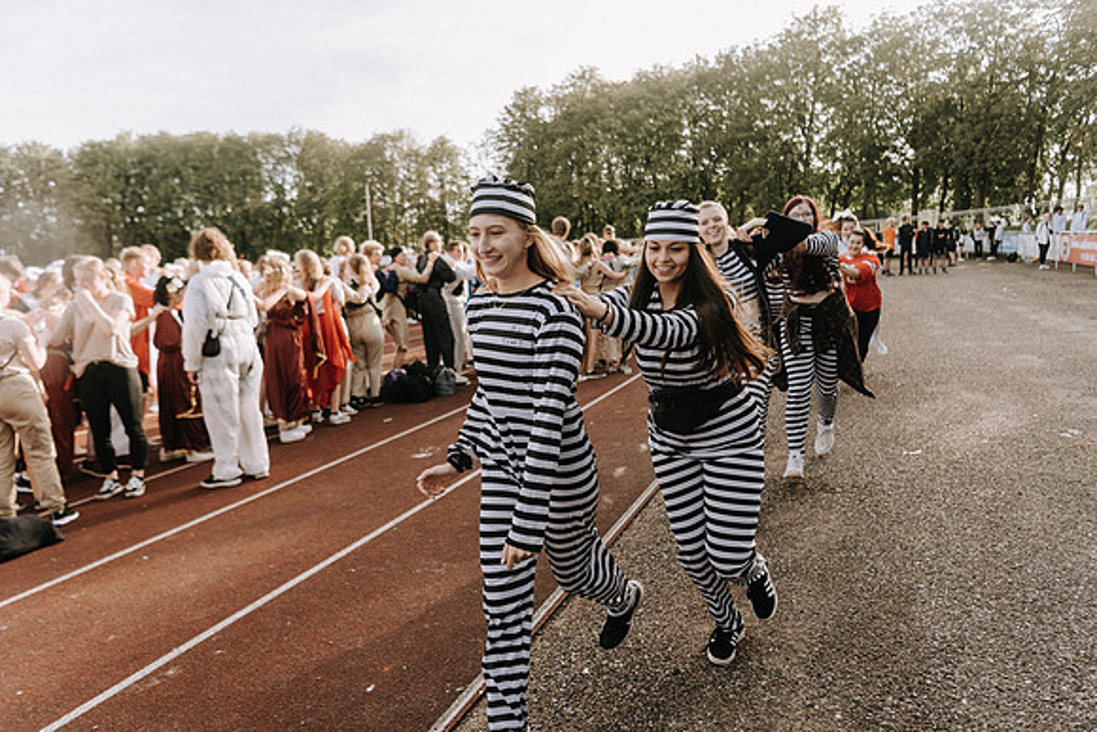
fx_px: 731
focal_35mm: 24
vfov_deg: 53.2
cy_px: 366
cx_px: 548
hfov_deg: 73.7
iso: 100
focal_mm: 24
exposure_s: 1/640
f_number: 2.8
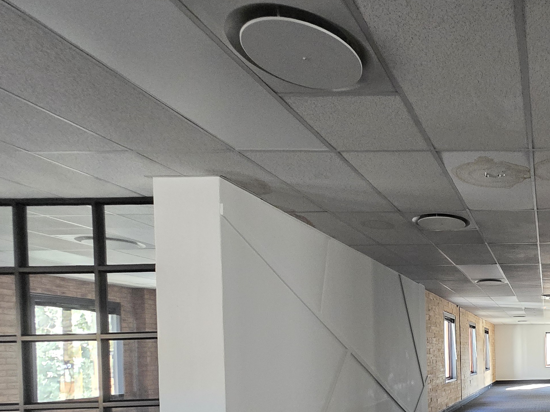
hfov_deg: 50.5
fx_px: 429
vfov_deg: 47.2
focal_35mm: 27
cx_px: 569
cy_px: 356
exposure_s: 1/50
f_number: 2.2
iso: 800
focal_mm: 1.7
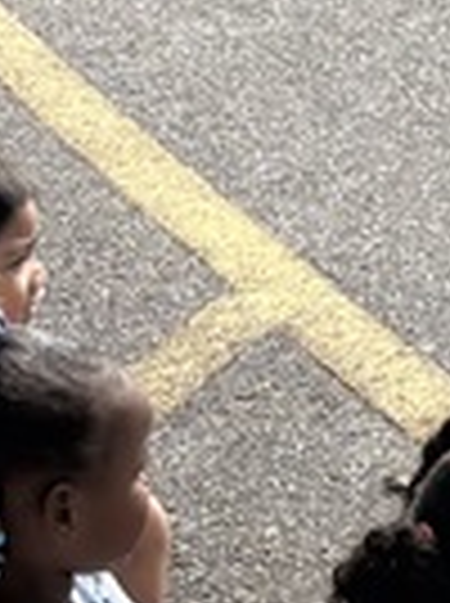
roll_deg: +1.2
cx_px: 1062
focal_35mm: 199
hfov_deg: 7.0
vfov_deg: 9.9
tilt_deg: -22.7
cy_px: 482
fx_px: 3460
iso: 64
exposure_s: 1/2012
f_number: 1.6
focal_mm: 5.96
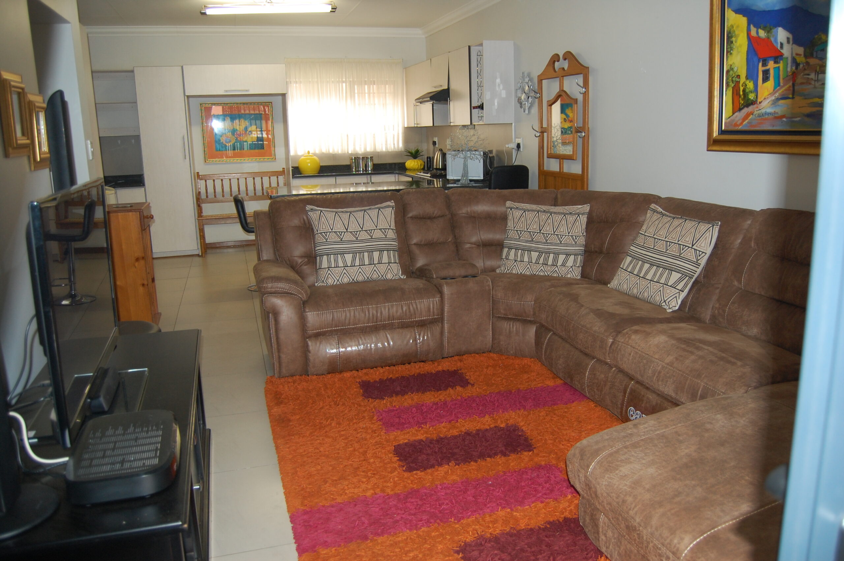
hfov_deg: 67.4
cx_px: 422
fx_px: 632
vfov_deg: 47.8
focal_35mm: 27
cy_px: 280
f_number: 3.5
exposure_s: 1/60
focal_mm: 18
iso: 400
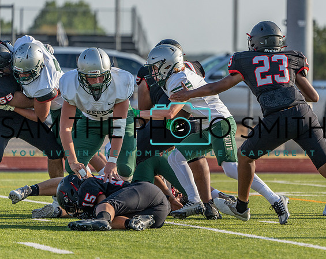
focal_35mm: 447
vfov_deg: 3.5
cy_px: 131
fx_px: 4304
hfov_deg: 4.3
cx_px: 231
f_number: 5.6
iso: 320
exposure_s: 1/1250
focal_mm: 336
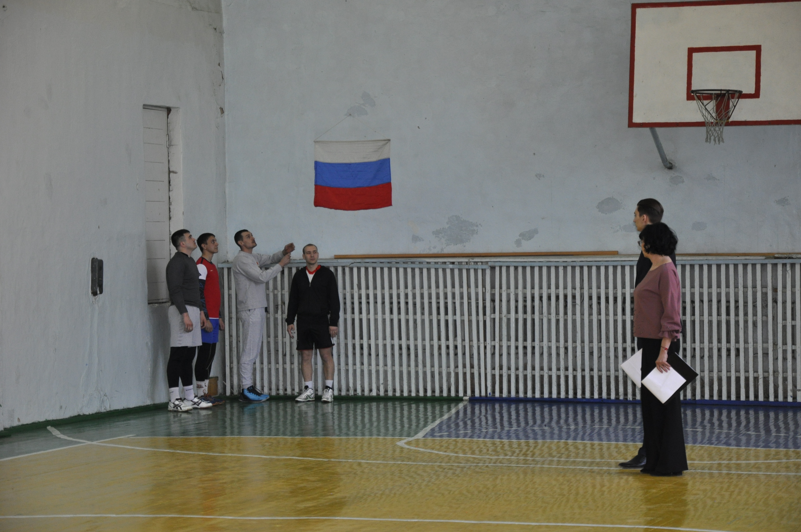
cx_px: 400
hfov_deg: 18.2
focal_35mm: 112
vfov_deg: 12.1
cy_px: 266
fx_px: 2500
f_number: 5.3
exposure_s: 1/60
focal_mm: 75
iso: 800
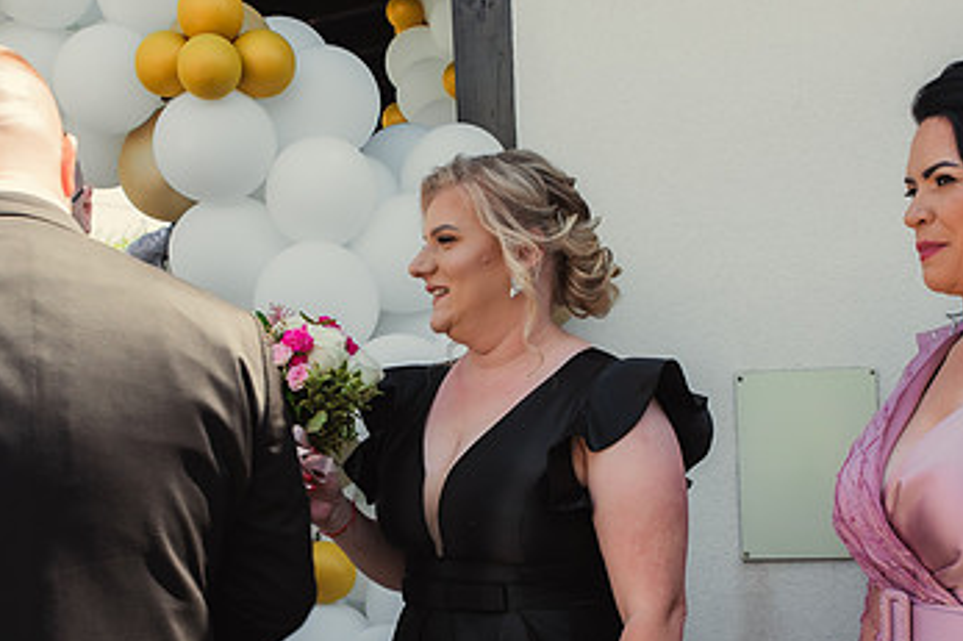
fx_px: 1684
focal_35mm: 63
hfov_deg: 31.9
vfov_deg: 21.4
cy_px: 441
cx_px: 435
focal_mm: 35
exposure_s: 1/160
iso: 200
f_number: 6.3
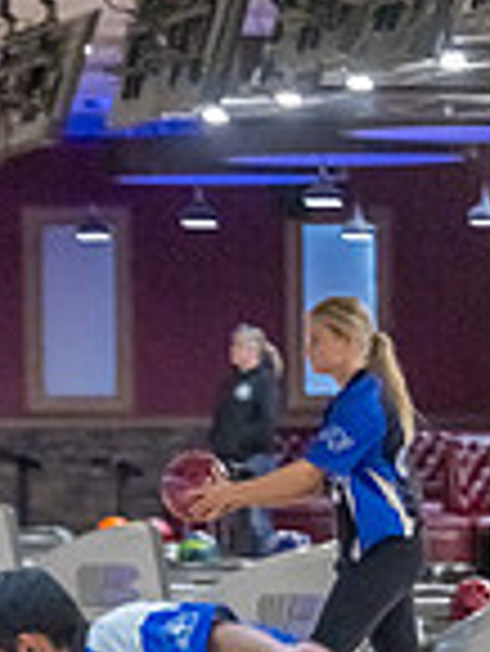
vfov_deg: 7.1
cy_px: 949
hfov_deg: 5.4
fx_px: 5164
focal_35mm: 274
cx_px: 364
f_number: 2.8
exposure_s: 1/1000
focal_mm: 92
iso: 4000
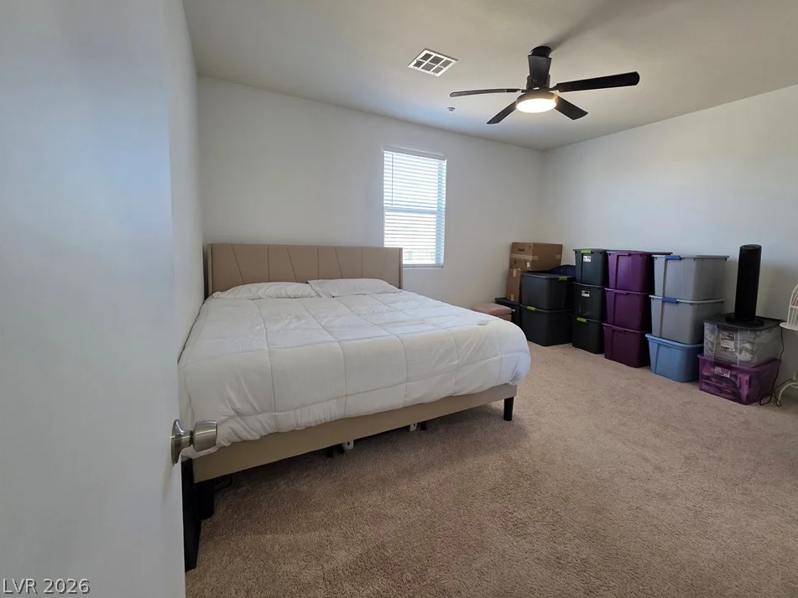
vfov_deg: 85.5
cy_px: 278
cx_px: 427
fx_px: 323
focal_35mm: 14
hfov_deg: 101.9
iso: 200
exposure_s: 1/120
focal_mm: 2.2
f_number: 1.9
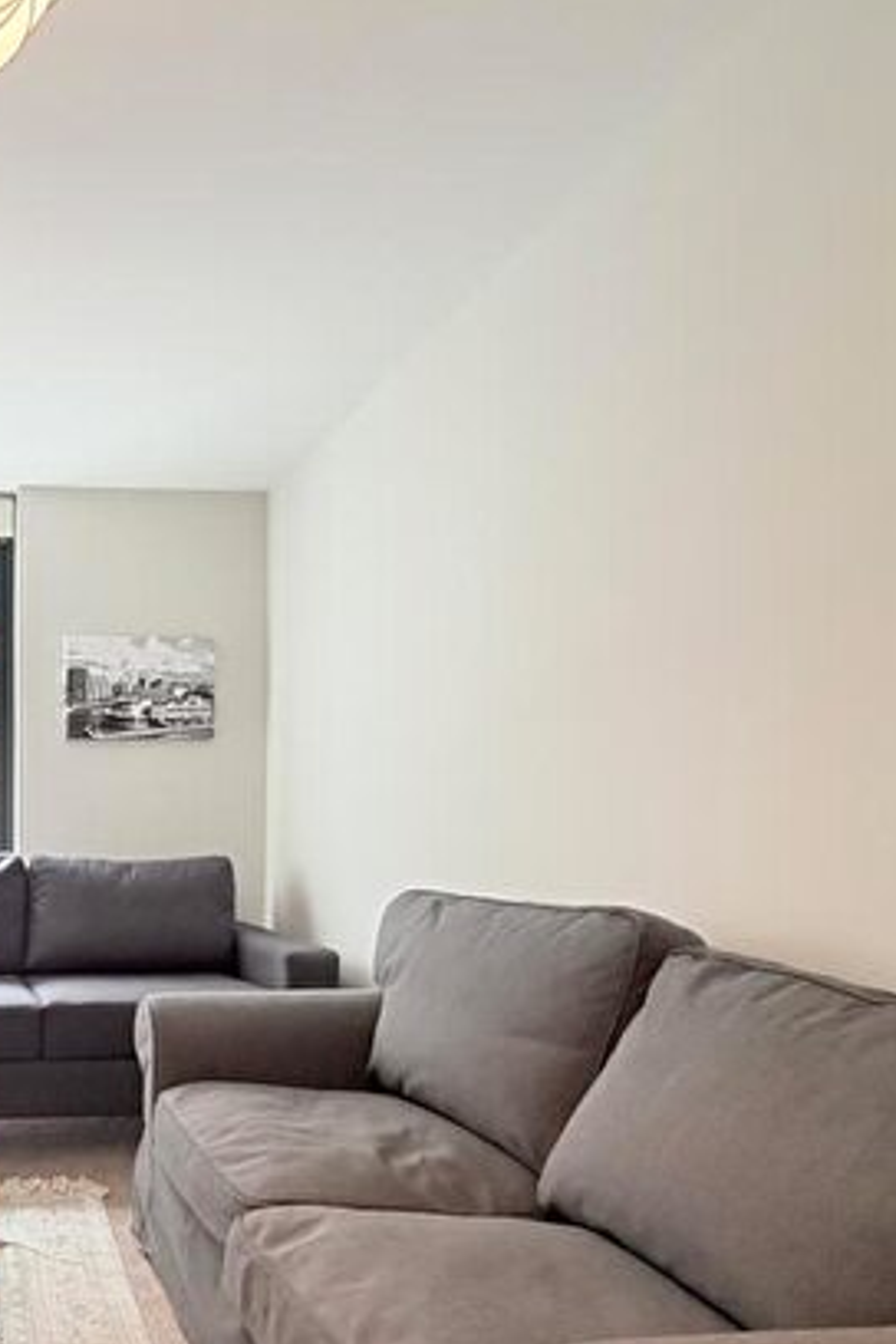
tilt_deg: +0.0
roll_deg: -0.4
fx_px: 933
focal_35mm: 25
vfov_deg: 70.2
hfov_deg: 43.7
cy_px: 848
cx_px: -3
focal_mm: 2.22
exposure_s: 1/50
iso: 320
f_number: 2.2
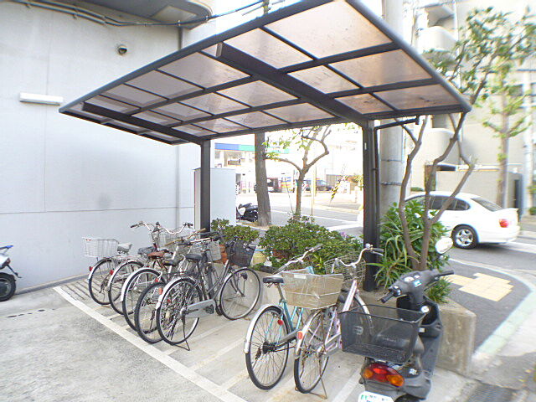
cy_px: 201
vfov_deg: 37.7
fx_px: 588
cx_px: 268
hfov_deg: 49.0
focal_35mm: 38
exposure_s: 1/60
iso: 160
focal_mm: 6.8
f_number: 3.2
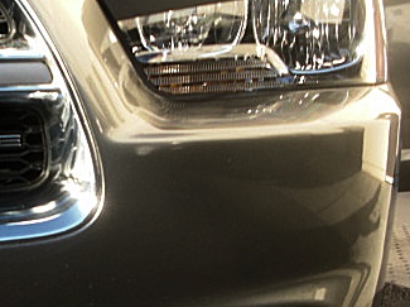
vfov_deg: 20.6
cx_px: 38
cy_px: 211
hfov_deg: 26.5
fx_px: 840
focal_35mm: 71
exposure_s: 1/125
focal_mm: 6.3
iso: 50
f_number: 2.8
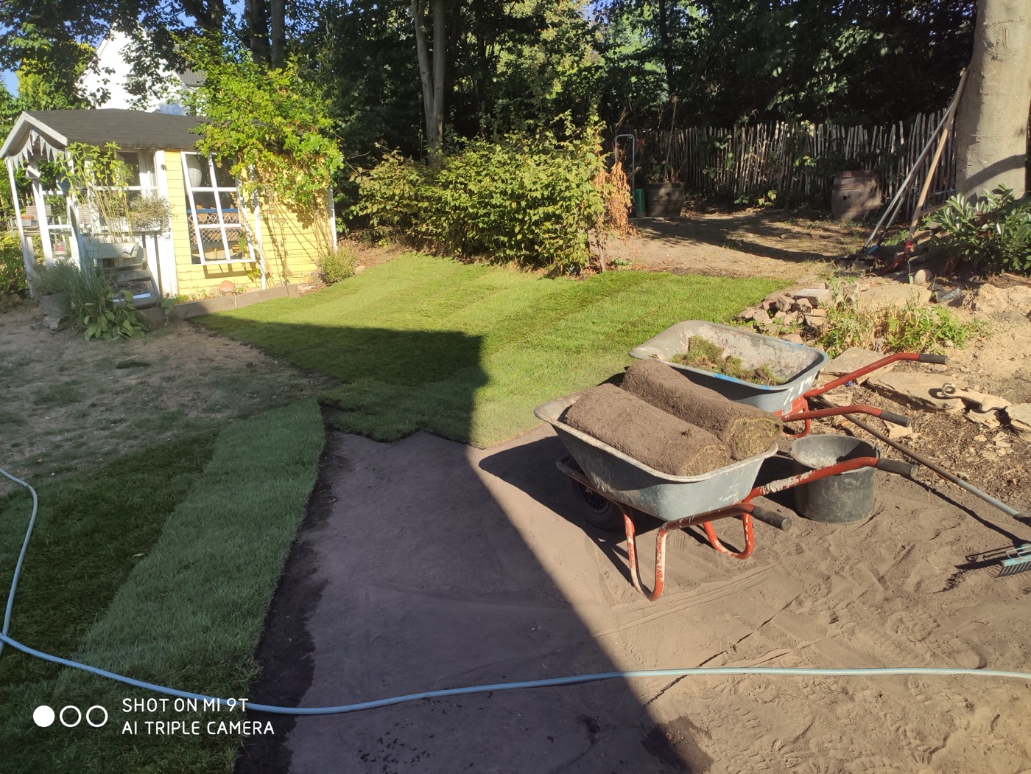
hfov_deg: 67.3
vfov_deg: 53.1
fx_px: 774
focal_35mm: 26
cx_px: 516
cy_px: 387
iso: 112
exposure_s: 1/1334
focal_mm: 4.77
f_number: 1.75
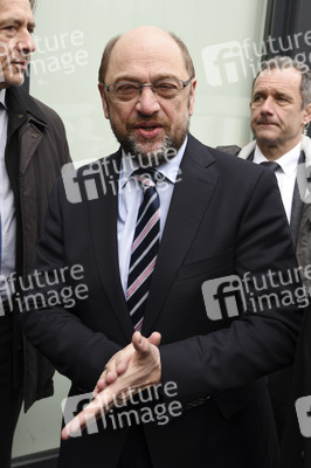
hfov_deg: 29.2
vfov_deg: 42.8
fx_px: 597
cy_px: 234
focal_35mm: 46
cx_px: 156
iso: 200
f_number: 6.3
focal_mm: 46
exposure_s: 1/125
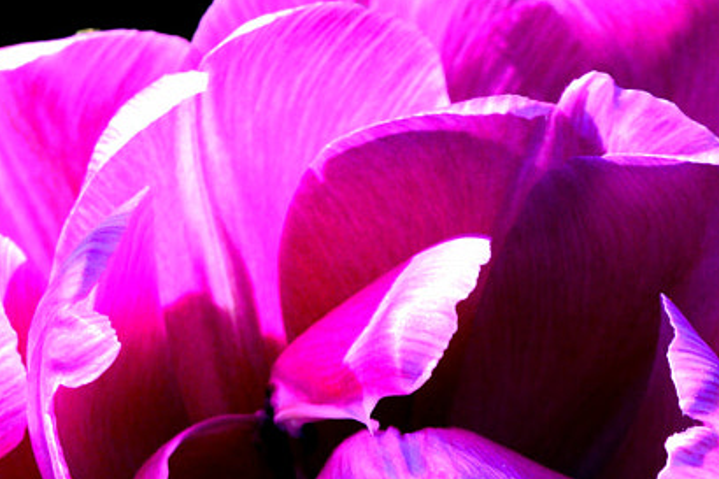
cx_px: 417
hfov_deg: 3.9
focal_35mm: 527
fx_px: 10521
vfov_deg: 2.6
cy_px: 663
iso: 250
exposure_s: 1/60
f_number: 10
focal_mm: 90
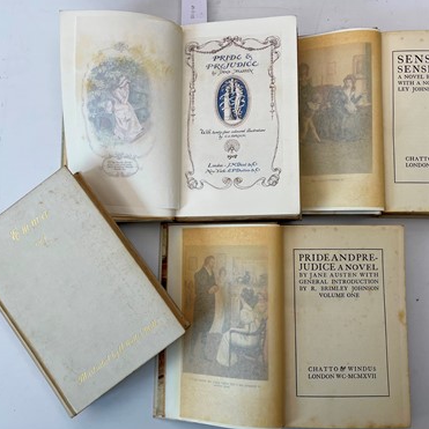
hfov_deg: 52.4
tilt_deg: -84.8
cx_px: 242
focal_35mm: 31
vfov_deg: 52.5
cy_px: 214
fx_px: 435
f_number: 1.6
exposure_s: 1/100
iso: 50
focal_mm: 4.2
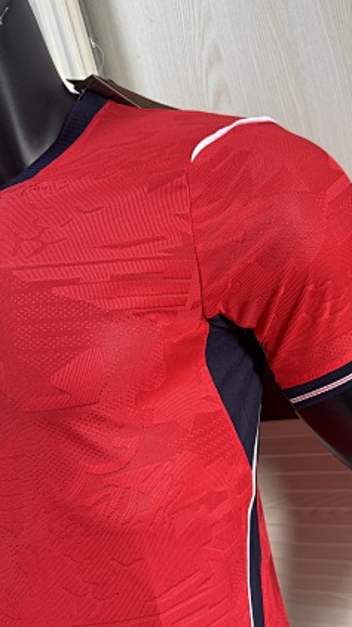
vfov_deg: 62.6
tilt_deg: -10.3
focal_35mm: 31
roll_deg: +14.1
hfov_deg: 36.9
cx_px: 259
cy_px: 334
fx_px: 515
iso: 200
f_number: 1.78
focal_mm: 6.76
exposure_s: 1/79
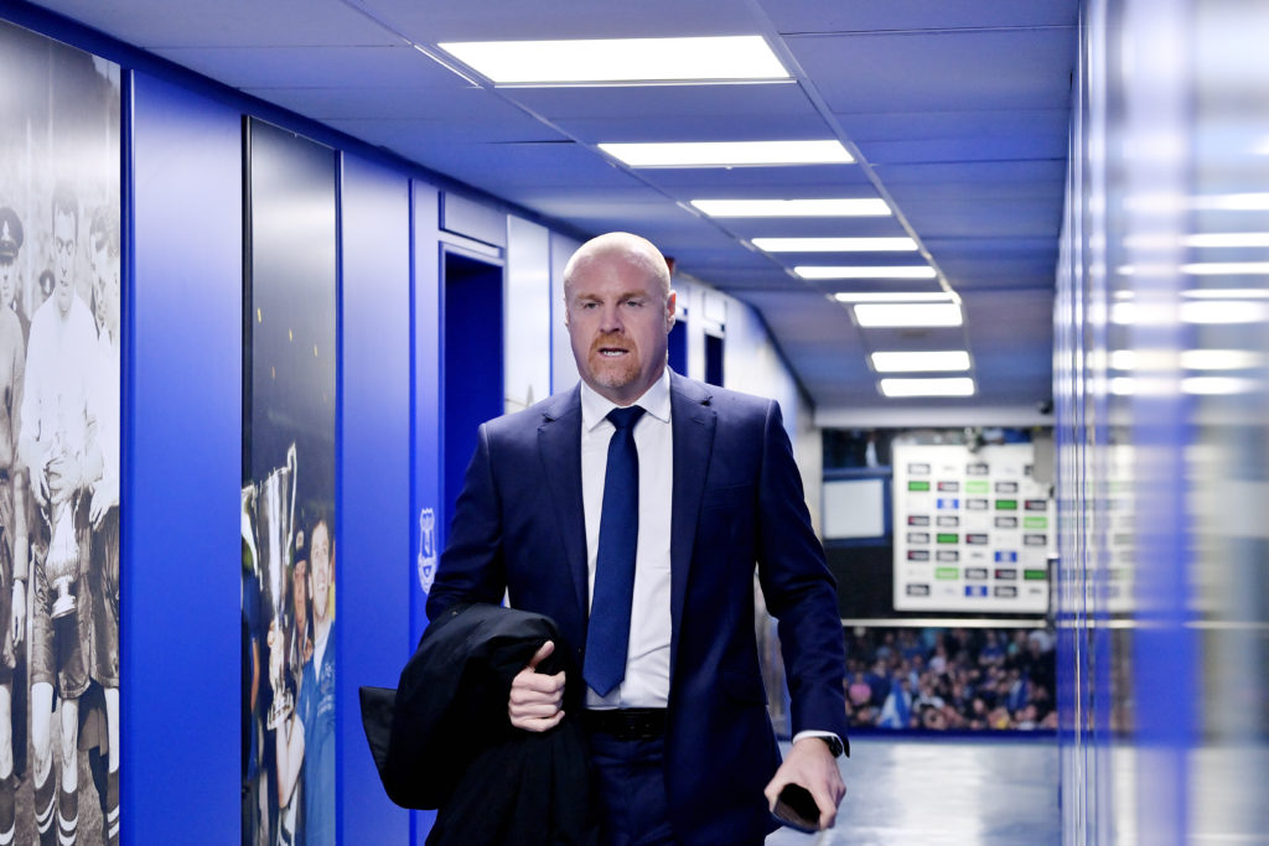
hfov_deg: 28.8
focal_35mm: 70
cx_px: 634
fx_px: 2468
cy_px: 423
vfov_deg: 19.5
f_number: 4.5
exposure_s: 1/250
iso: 2500
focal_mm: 70
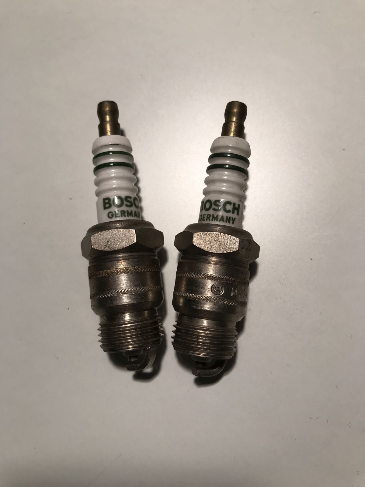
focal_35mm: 28
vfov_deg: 63.4
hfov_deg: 49.7
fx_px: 394
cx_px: 182
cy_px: 244
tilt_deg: -79.3
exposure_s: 1/105
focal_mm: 3.99
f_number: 1.8
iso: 20
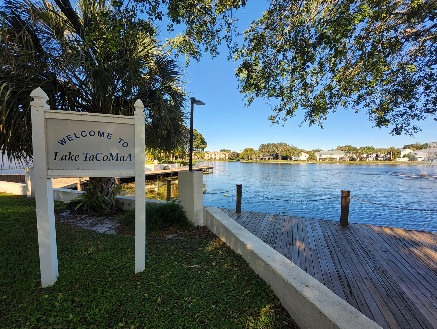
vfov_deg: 90.0
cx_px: 218
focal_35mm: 13
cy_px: 164
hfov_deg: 106.1
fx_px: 164
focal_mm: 1.13
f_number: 2.2
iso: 32
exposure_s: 1/432
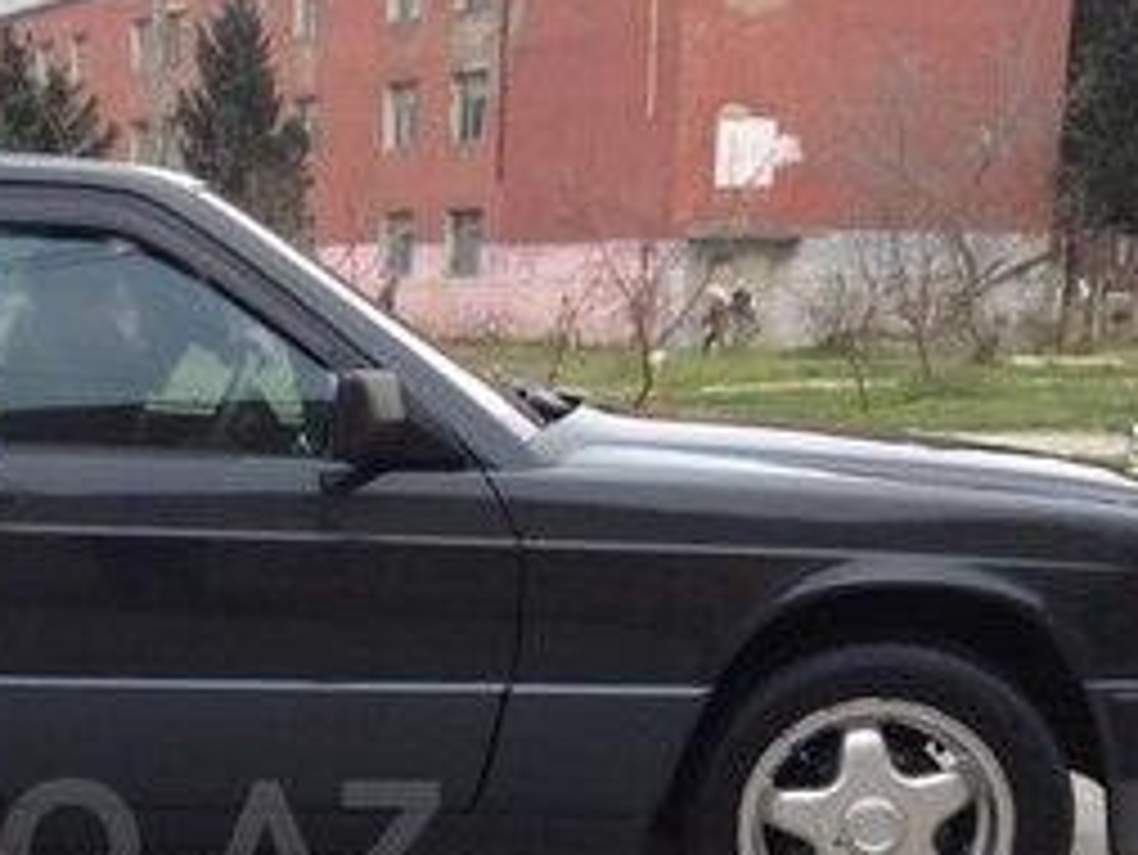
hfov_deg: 21.9
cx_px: -18
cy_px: 848
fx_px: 2829
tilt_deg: -10.8
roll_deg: +0.4
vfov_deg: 16.8
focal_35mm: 86
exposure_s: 1/20
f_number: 2.4
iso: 50
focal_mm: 4.12
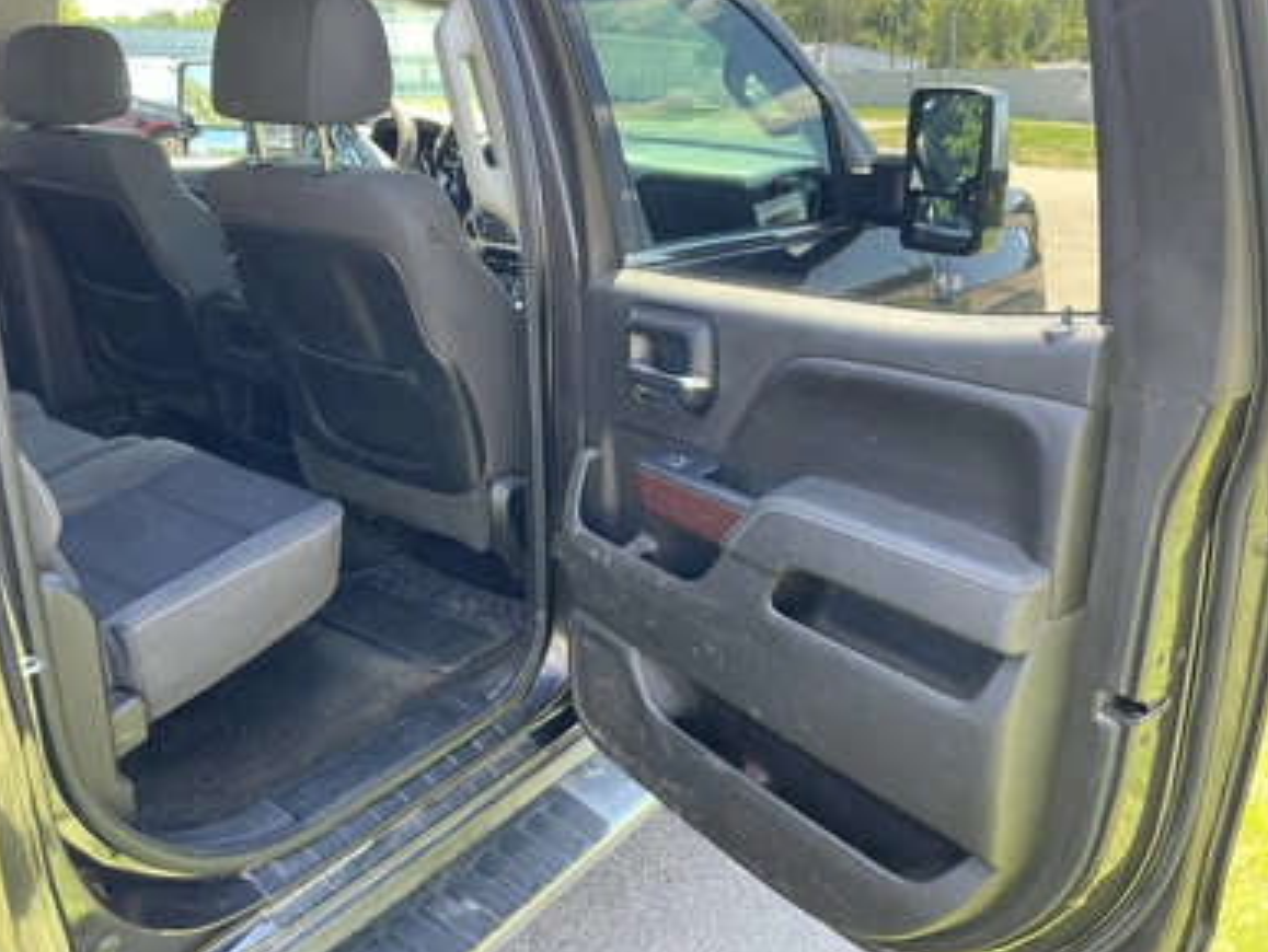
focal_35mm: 29
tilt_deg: -17.8
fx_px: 1063
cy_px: 483
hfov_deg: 61.6
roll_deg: -2.4
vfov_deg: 48.3
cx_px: 641
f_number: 1.8
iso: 64
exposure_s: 1/122
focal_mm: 3
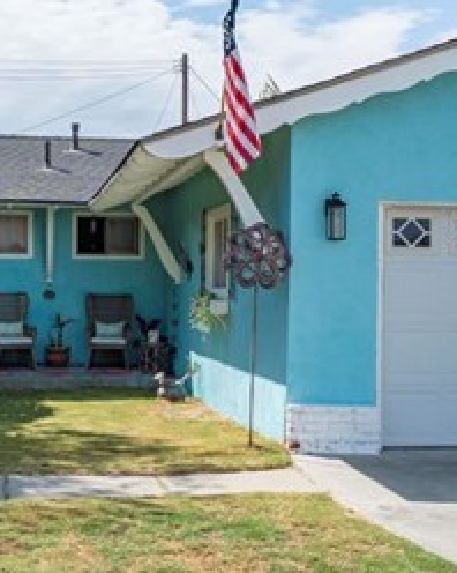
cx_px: 185
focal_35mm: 62
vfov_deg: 30.5
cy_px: 253
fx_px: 1050
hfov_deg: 24.5
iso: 100
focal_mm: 16
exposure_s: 1/320
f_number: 7.1
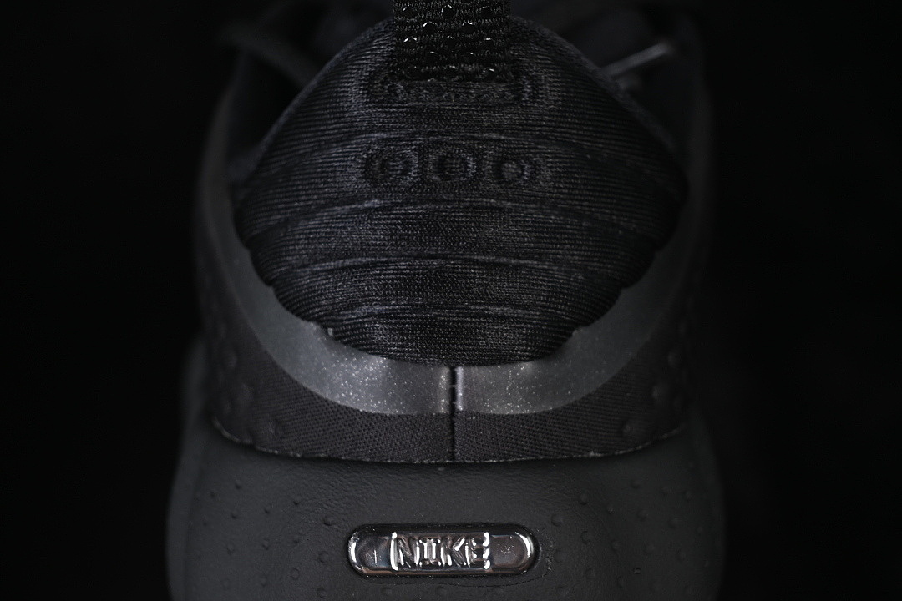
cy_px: 300
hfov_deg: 27.0
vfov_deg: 18.2
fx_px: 1879
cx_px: 451
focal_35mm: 75
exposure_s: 1/50
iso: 160
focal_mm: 50
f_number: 6.3
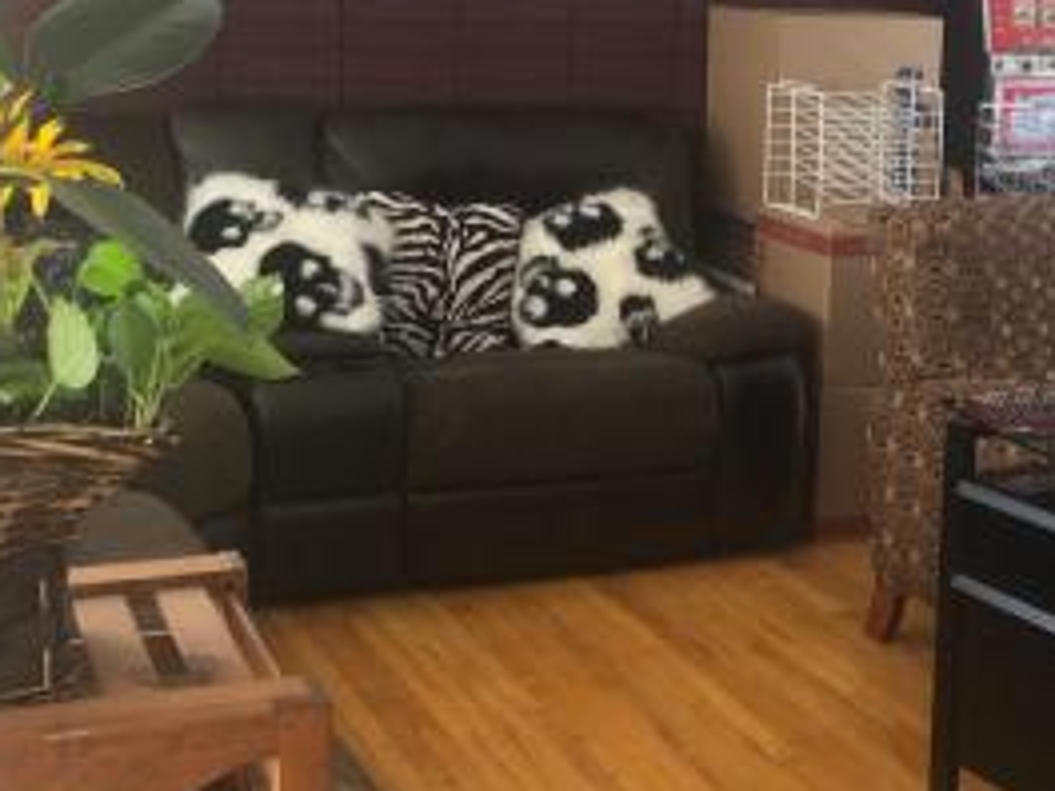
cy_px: 384
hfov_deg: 28.2
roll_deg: +0.0
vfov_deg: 21.6
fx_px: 2072
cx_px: 759
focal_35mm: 68
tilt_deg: -12.9
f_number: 1.8
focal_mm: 4
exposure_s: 1/20
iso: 40
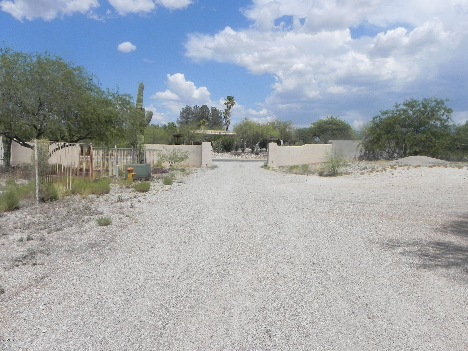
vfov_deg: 53.1
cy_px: 176
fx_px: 352
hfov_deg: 67.3
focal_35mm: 26
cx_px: 234
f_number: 8
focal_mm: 4.6
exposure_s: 1/600
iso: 160
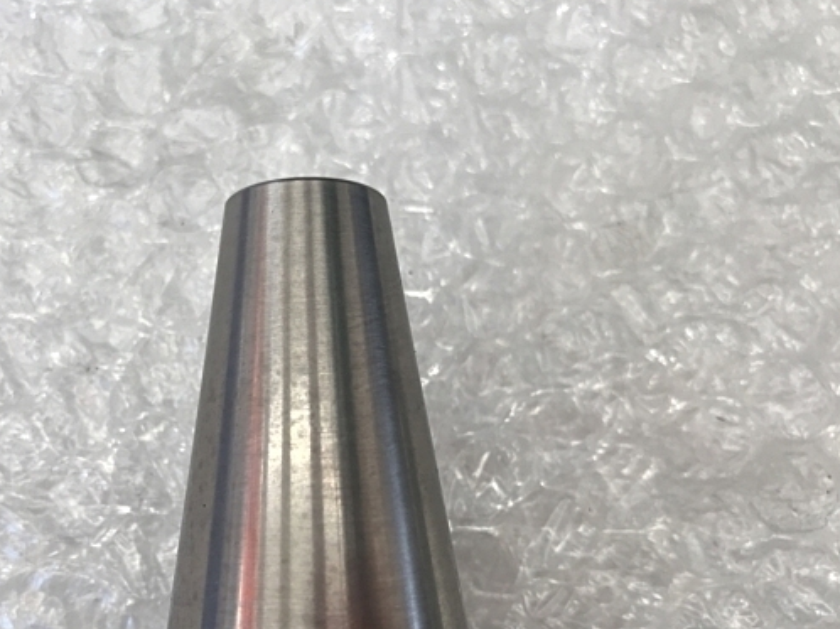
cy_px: 386
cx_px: 332
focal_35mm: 36
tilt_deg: -75.0
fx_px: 873
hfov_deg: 51.0
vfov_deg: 39.4
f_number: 1.8
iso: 25
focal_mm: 3.99
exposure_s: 1/60
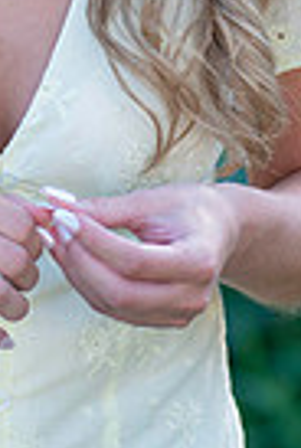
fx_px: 4579
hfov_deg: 3.8
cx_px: -46
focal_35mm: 367
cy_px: -147
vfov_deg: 5.6
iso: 160
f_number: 4
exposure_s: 1/125
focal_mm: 112
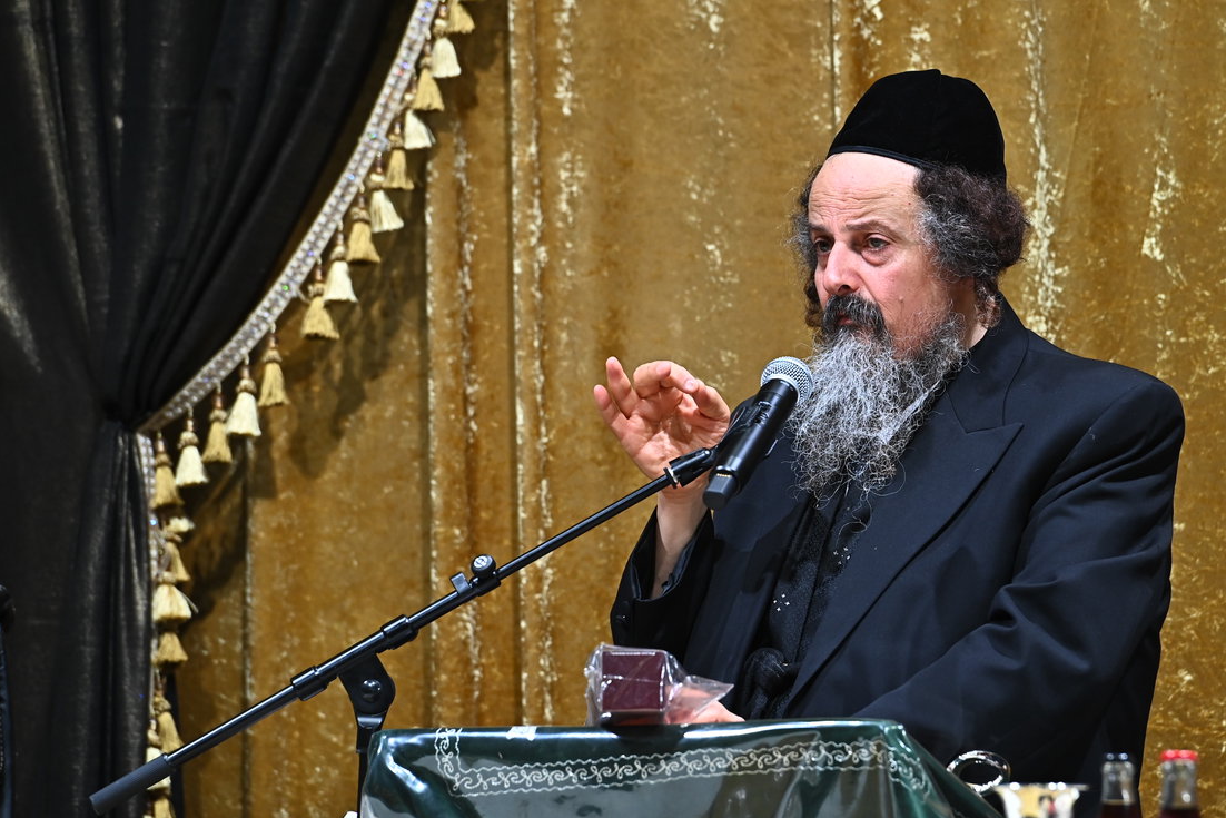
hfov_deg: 8.1
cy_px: 403
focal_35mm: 254
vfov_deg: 5.4
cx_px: 777
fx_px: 8651
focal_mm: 200
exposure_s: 1/160
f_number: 5.6
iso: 1250
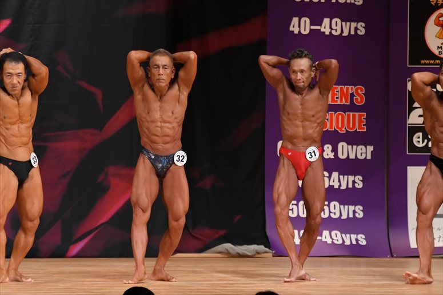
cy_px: 148
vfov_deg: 4.8
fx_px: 3505
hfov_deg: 7.2
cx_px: 222
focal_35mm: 285
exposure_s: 1/400
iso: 4500
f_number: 5.6
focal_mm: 190
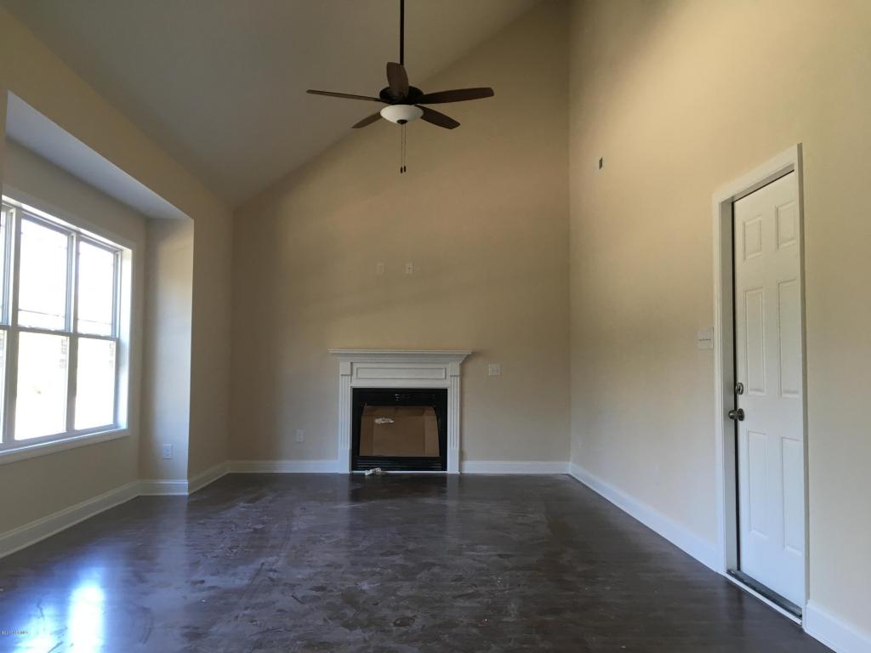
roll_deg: -0.9
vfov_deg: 48.2
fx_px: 730
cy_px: 326
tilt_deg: +4.3
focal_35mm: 29
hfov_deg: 61.7
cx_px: 436
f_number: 2.2
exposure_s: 1/30
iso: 32
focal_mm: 4.15
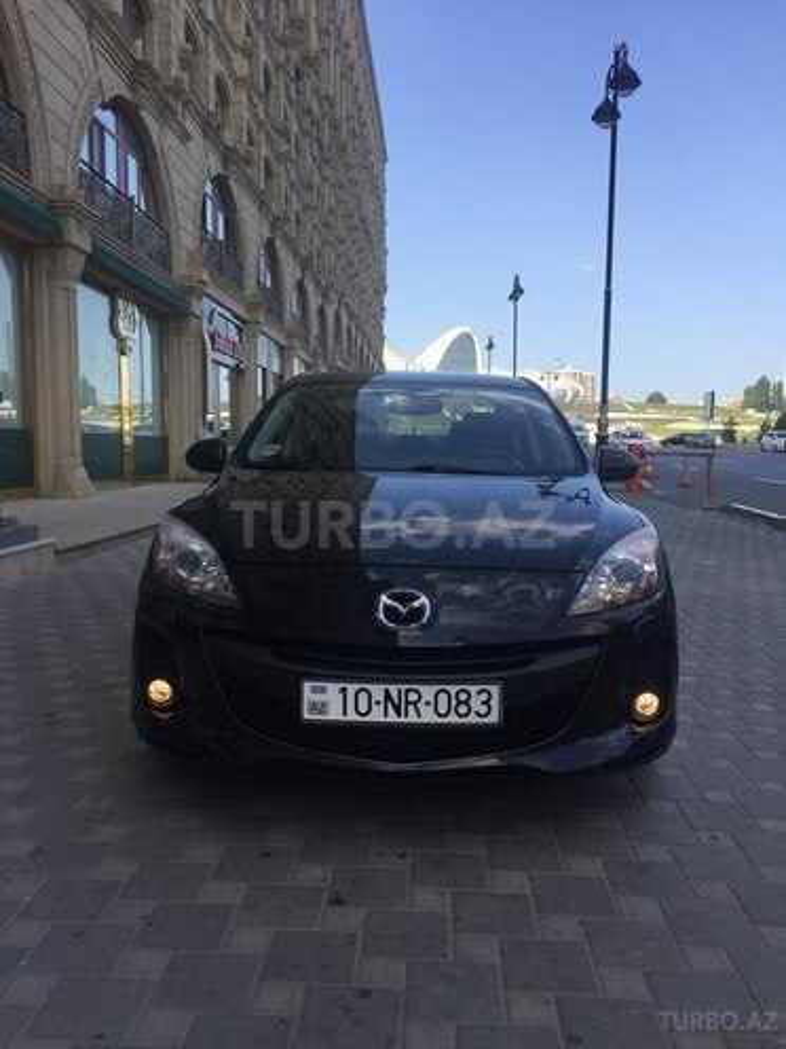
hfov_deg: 48.2
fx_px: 878
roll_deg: +0.2
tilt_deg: -5.4
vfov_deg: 61.7
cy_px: 524
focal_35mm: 29
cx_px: 393
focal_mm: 4.15
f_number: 2.2
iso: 32
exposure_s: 1/1163
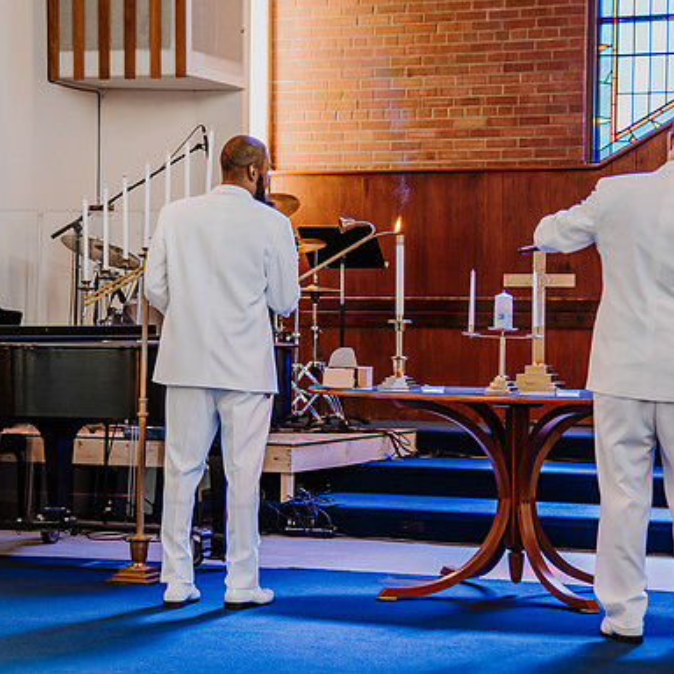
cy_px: 311
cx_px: 333
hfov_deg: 16.9
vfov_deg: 16.9
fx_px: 2269
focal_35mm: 103
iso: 800
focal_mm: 70
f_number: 4
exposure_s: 1/125
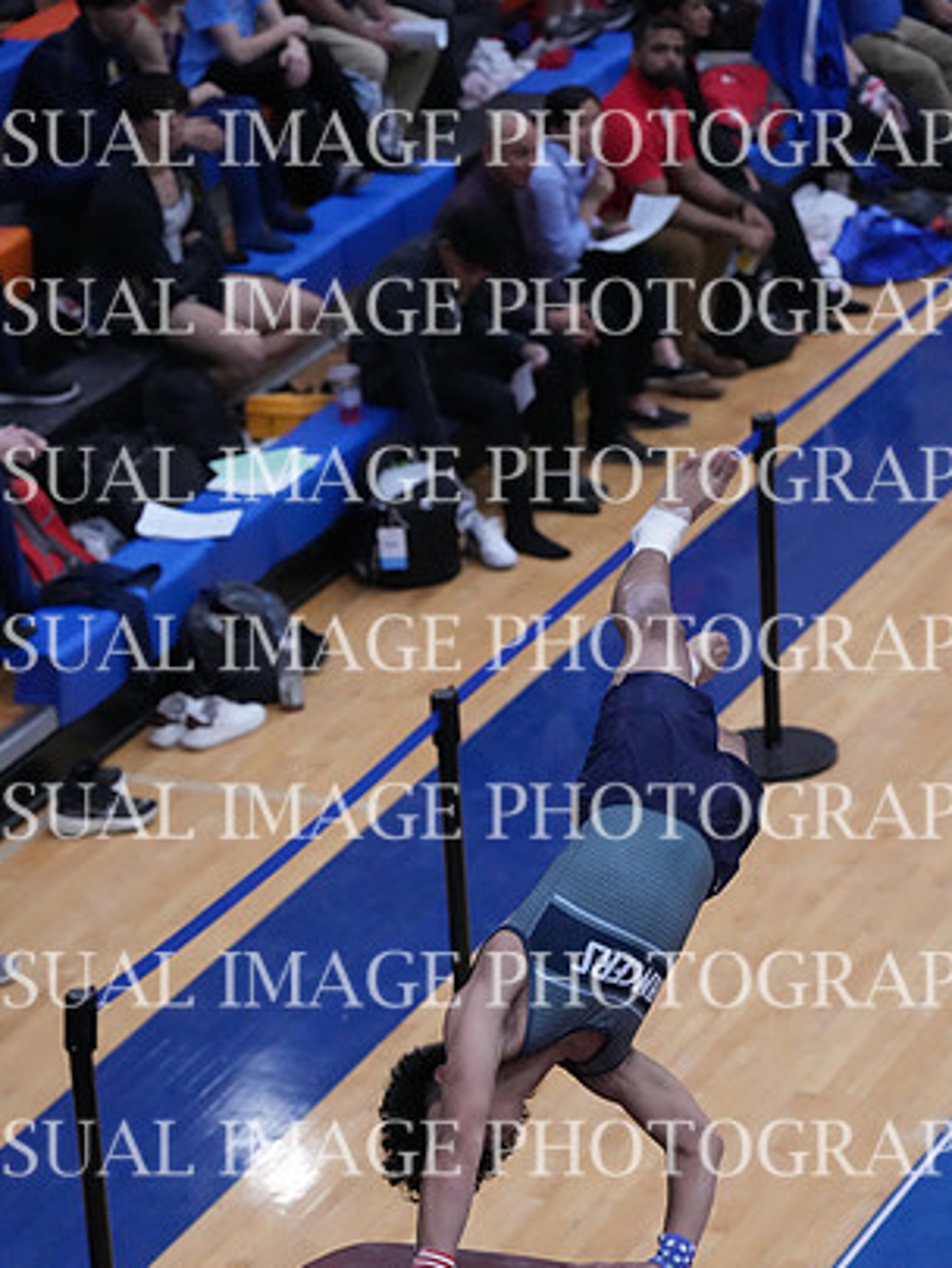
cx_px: 465
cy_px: 895
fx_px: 4948
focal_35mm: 135
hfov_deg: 11.0
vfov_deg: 14.6
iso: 10000
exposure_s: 1/1000
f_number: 4
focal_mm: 98
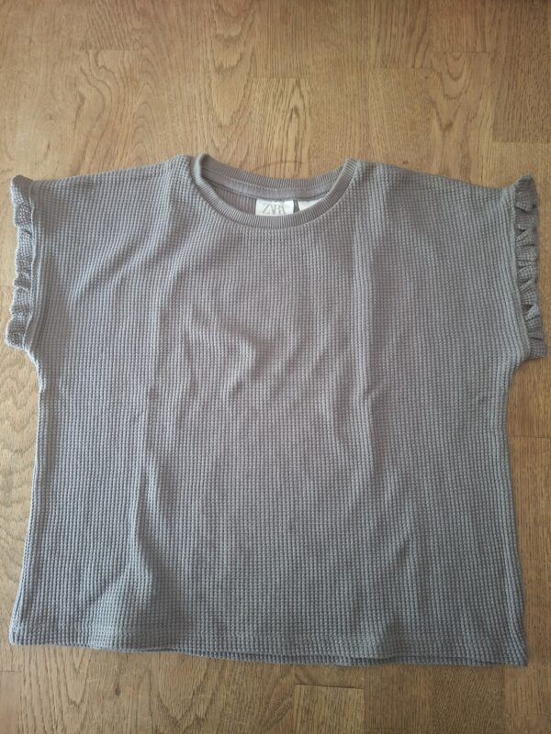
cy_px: 367
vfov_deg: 73.9
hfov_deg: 58.9
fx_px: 488
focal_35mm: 23
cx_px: 276
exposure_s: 1/33
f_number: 1.8
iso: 320
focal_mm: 5.54
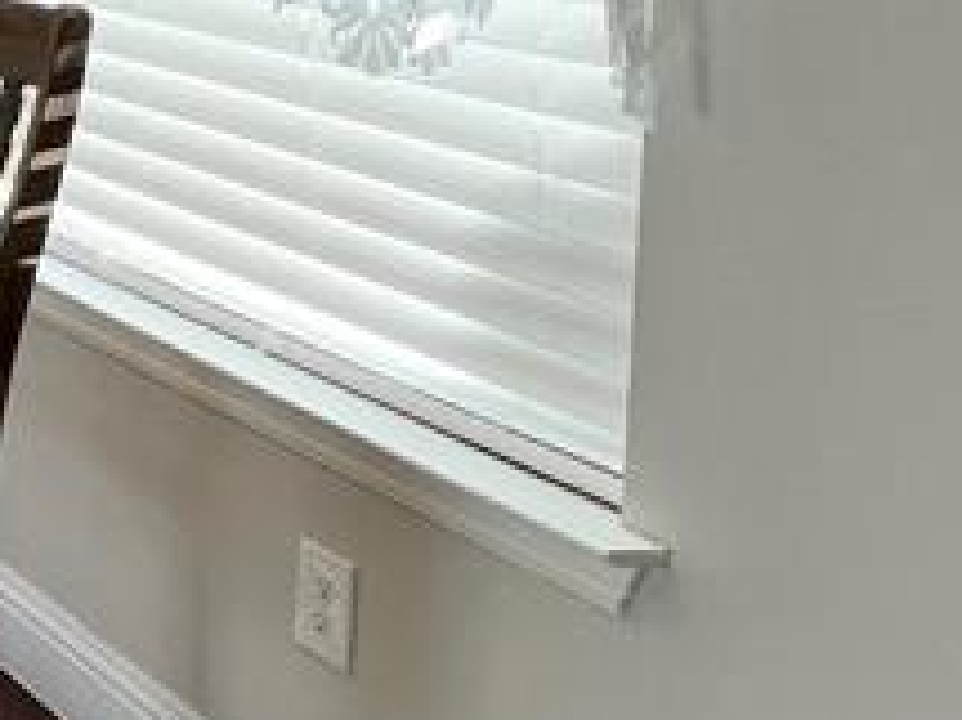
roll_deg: +0.6
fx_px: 1722
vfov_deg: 21.9
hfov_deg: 17.5
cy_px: -148
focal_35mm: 62
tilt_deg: -3.7
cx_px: -1110
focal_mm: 1.57
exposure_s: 1/120
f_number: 1.8
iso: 40
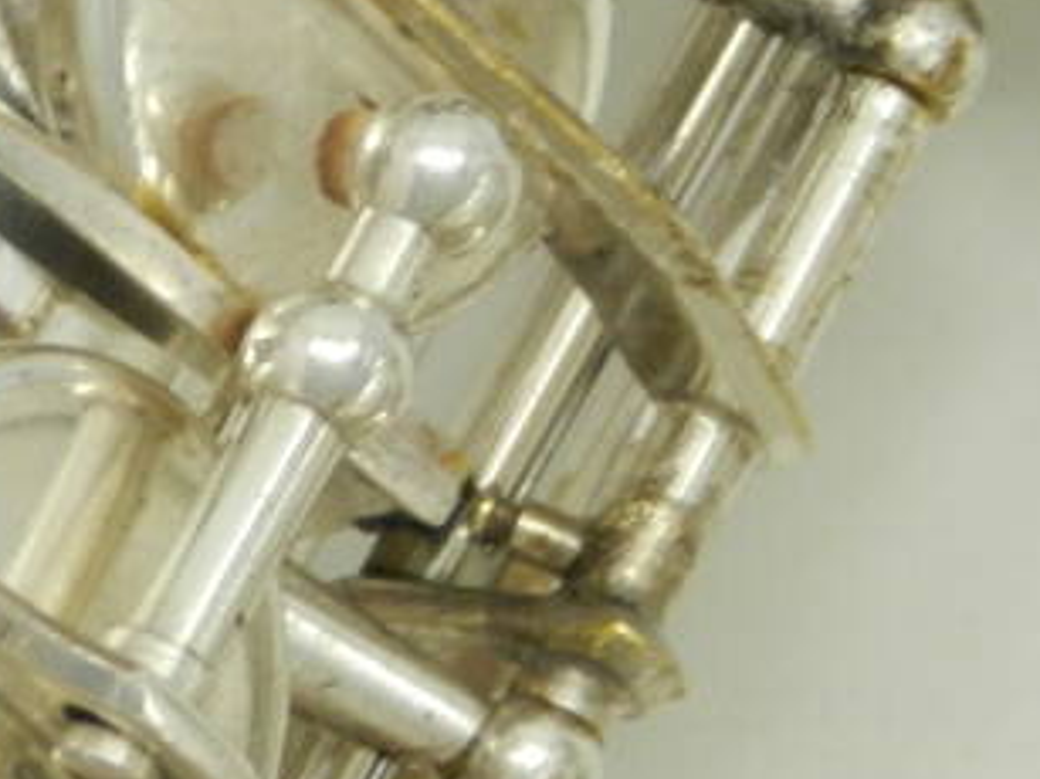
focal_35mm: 1008
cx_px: 346
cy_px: -264
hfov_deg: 2.0
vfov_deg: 1.5
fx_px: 30272
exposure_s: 1/30
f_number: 5.4
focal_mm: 55
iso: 400
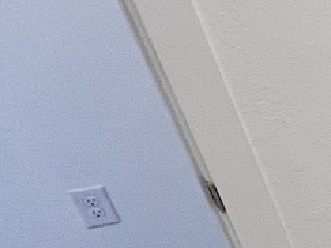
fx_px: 736
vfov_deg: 18.1
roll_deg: -2.4
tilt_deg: -30.2
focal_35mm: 77
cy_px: 301
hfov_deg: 12.9
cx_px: 909
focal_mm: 1.57
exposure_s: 1/120
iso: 125
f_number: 1.8
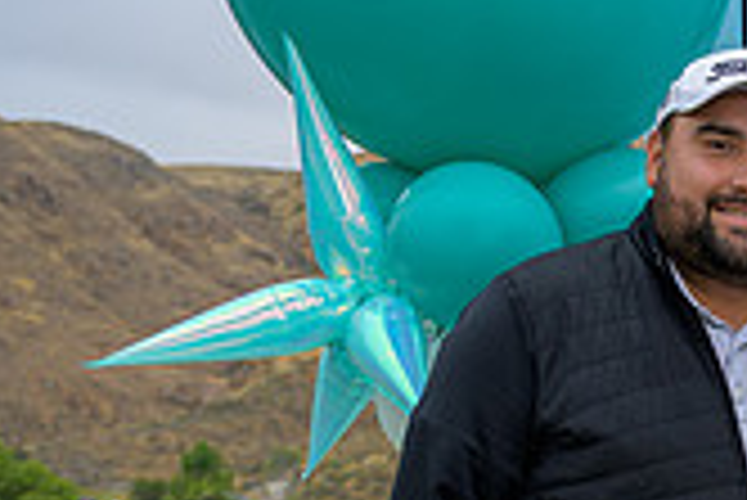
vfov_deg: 10.6
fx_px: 2617
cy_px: 718
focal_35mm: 126
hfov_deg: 14.5
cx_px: 1296
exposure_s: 1/200
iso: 125
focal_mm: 36
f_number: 4
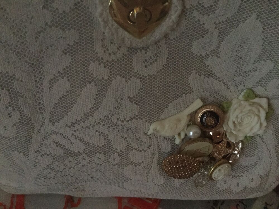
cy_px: 104
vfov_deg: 45.4
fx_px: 250
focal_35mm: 31
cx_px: 140
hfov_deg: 58.4
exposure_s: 1/17
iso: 800
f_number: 2.4
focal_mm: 3.3
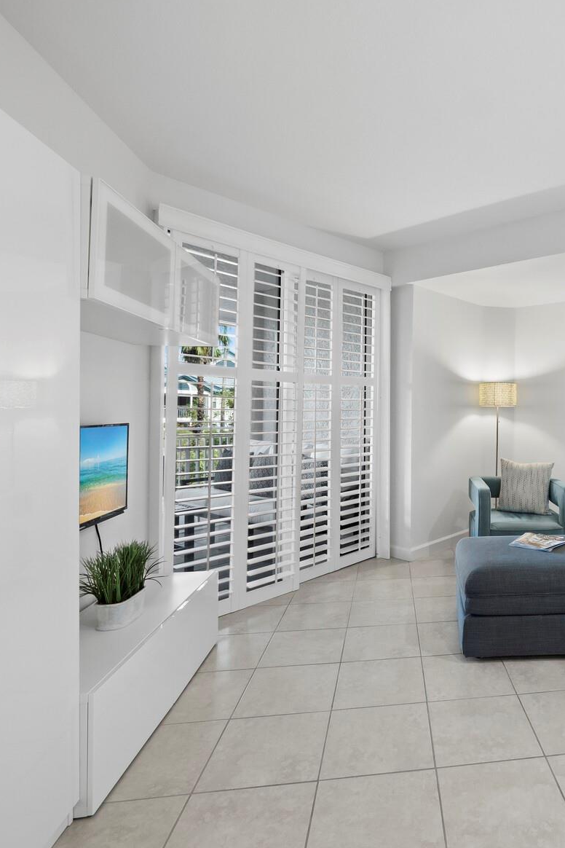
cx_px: 467
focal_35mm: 20
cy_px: 417
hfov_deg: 56.5
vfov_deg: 84.0
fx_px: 471
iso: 400
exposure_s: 1/1.67
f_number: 11
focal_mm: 7
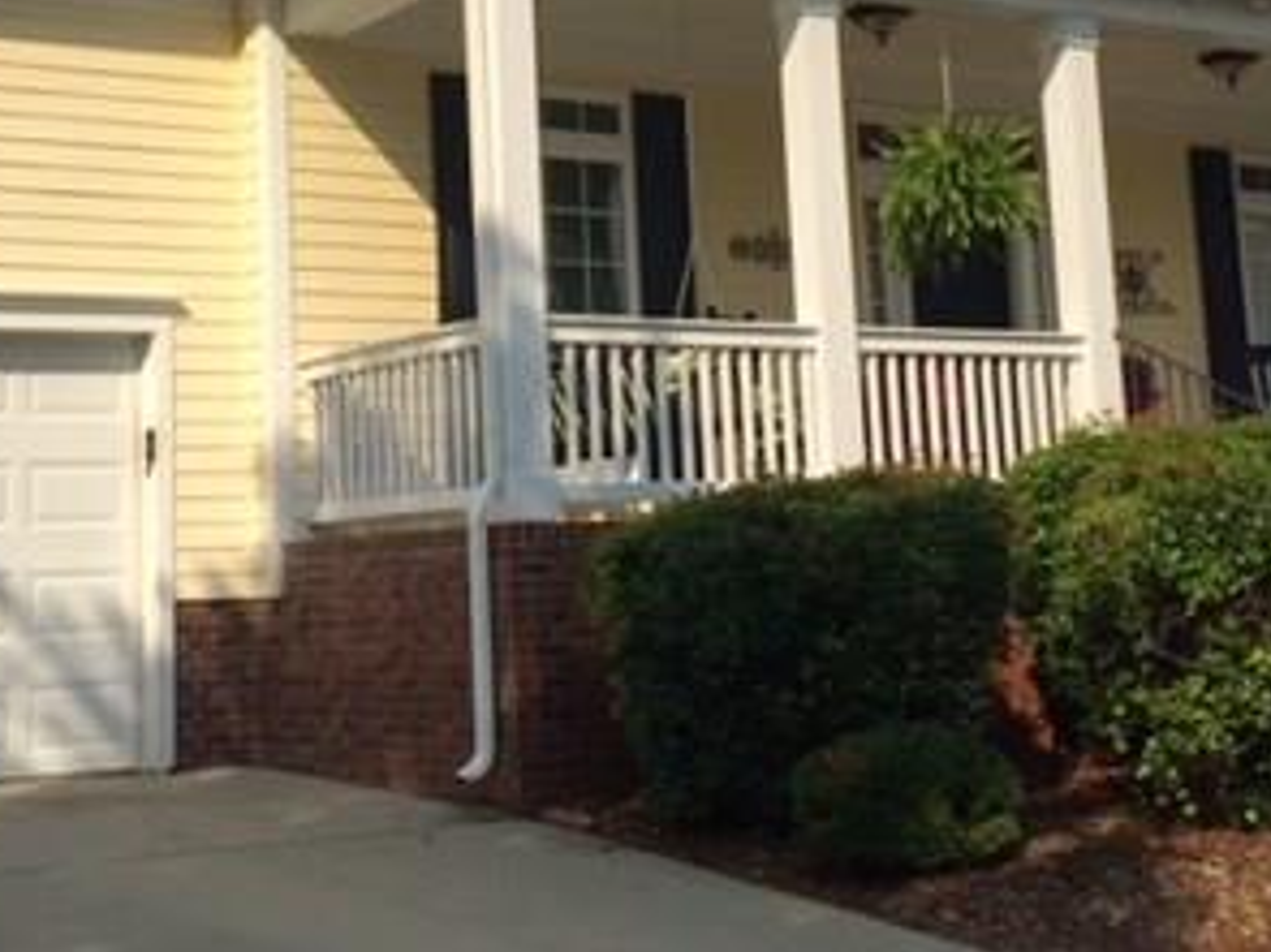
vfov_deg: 23.0
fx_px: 2312
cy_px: 202
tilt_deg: +9.4
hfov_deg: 30.6
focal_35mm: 63
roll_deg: +1.8
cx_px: 487
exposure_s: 1/3597
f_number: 2.2
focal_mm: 4.15
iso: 32
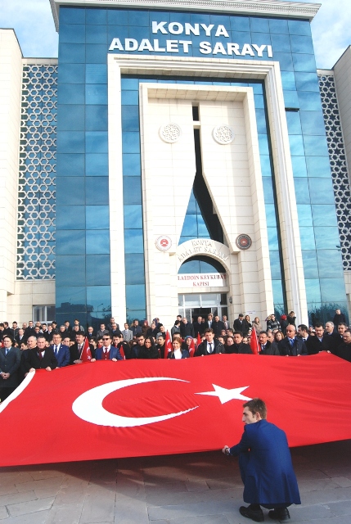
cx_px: 176
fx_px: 393
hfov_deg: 48.1
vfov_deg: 67.3
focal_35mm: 27
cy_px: 262
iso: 400
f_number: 10
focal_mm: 18
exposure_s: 1/320
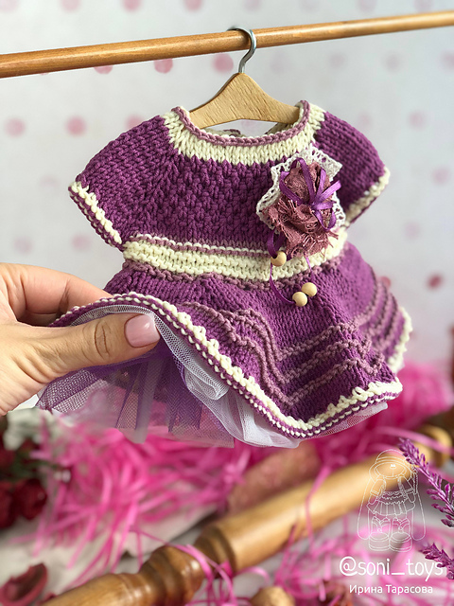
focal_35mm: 52
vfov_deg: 36.8
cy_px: 303
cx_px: 227
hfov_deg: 28.0
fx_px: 909
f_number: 2.4
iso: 32
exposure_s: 1/60
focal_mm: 6
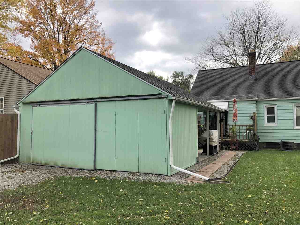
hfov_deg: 63.4
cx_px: 150
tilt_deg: +2.5
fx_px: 243
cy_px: 112
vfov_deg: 49.7
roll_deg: -0.5
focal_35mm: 28
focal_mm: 3.99
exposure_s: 1/552
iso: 20
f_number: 1.8
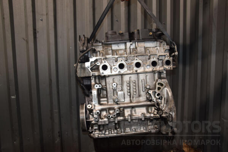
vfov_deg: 41.7
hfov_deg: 59.5
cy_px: 76
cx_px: 114
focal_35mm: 32
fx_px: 199
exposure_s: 1/60
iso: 800
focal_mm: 21
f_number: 5
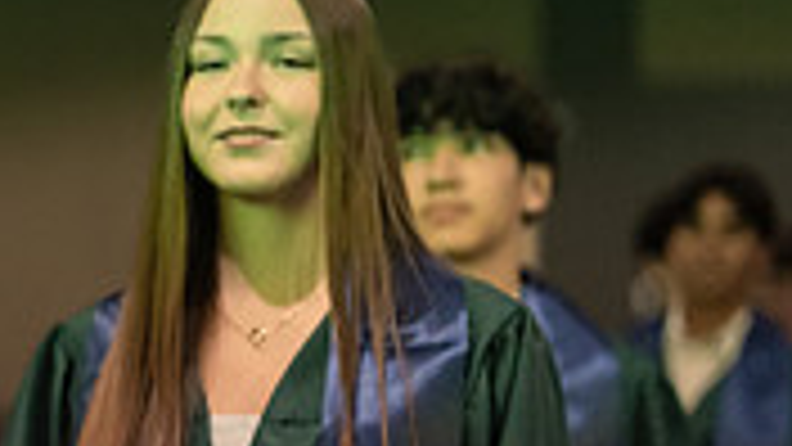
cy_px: 338
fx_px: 3927
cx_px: -436
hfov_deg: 11.0
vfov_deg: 6.5
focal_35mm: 187
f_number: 1.2
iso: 1250
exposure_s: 1/500
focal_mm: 50
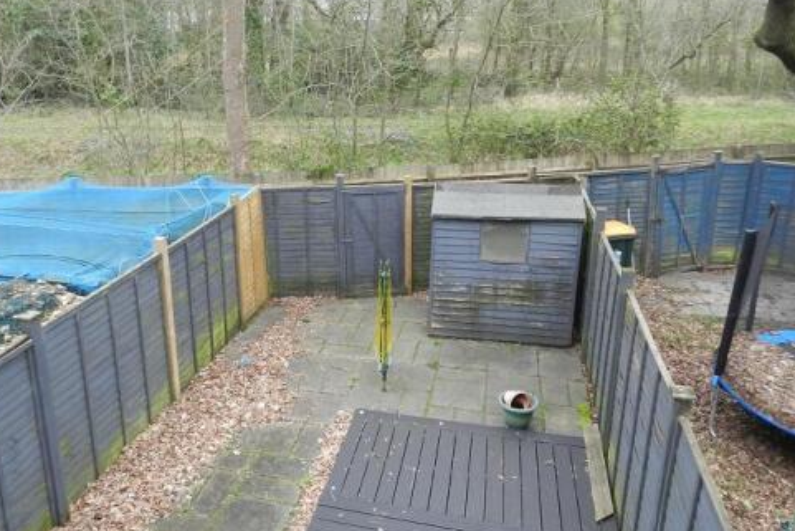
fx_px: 641
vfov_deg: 44.9
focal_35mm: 29
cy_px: 236
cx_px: 353
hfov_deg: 63.5
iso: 160
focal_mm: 4
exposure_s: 1/125
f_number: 3.4
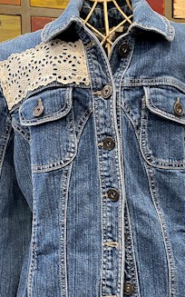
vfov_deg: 43.6
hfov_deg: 28.5
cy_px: 203
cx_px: 109
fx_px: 363
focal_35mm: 45
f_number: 1.8
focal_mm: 4.2
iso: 320
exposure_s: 1/60
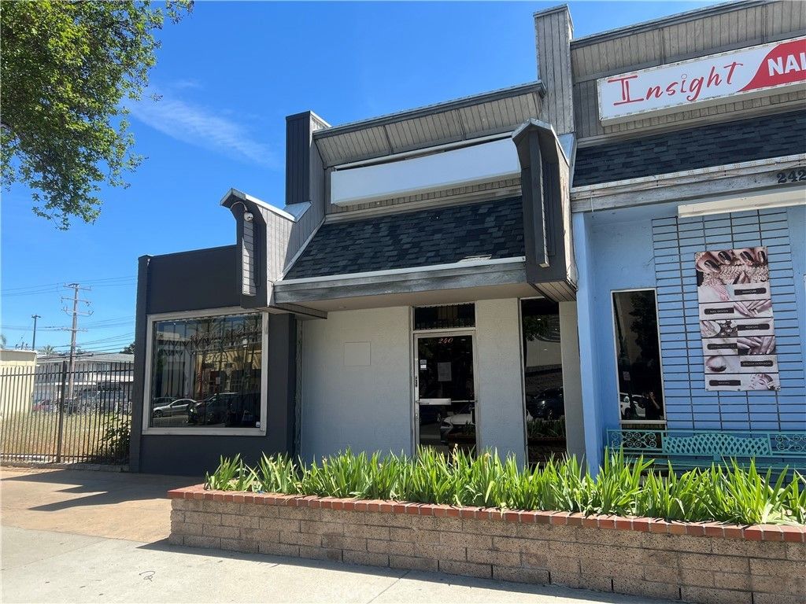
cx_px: 403
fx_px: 605
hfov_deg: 67.3
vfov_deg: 53.1
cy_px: 302
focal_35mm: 26
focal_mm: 5.7
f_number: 1.5
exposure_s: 1/1838
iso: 50
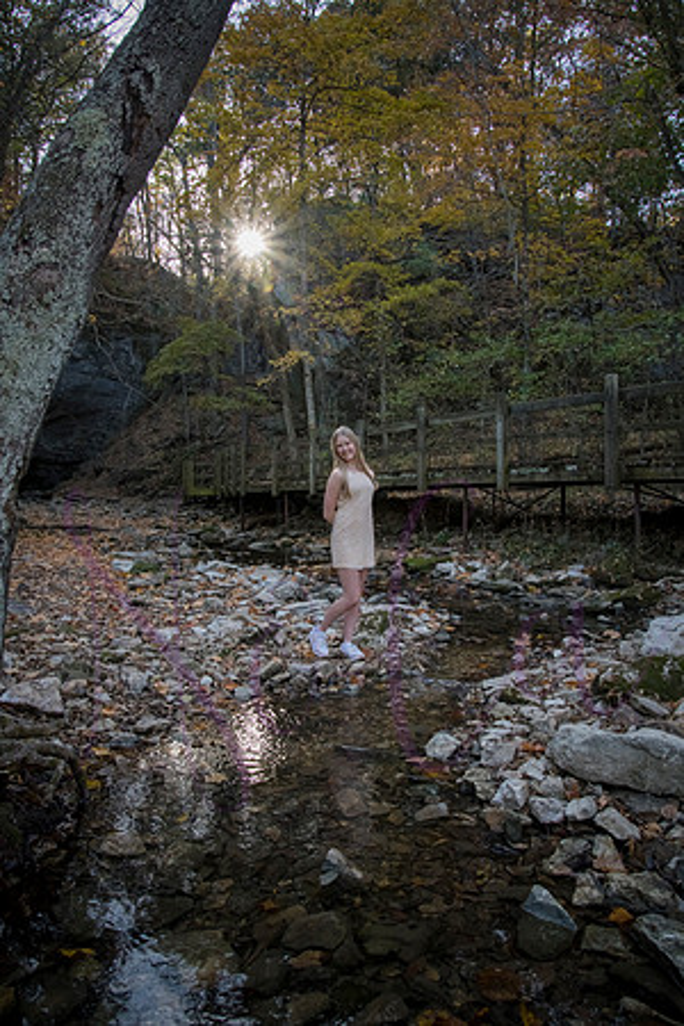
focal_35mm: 24
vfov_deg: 73.7
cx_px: 342
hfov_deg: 53.1
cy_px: 513
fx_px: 684
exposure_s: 1/60
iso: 800
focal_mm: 24
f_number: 13
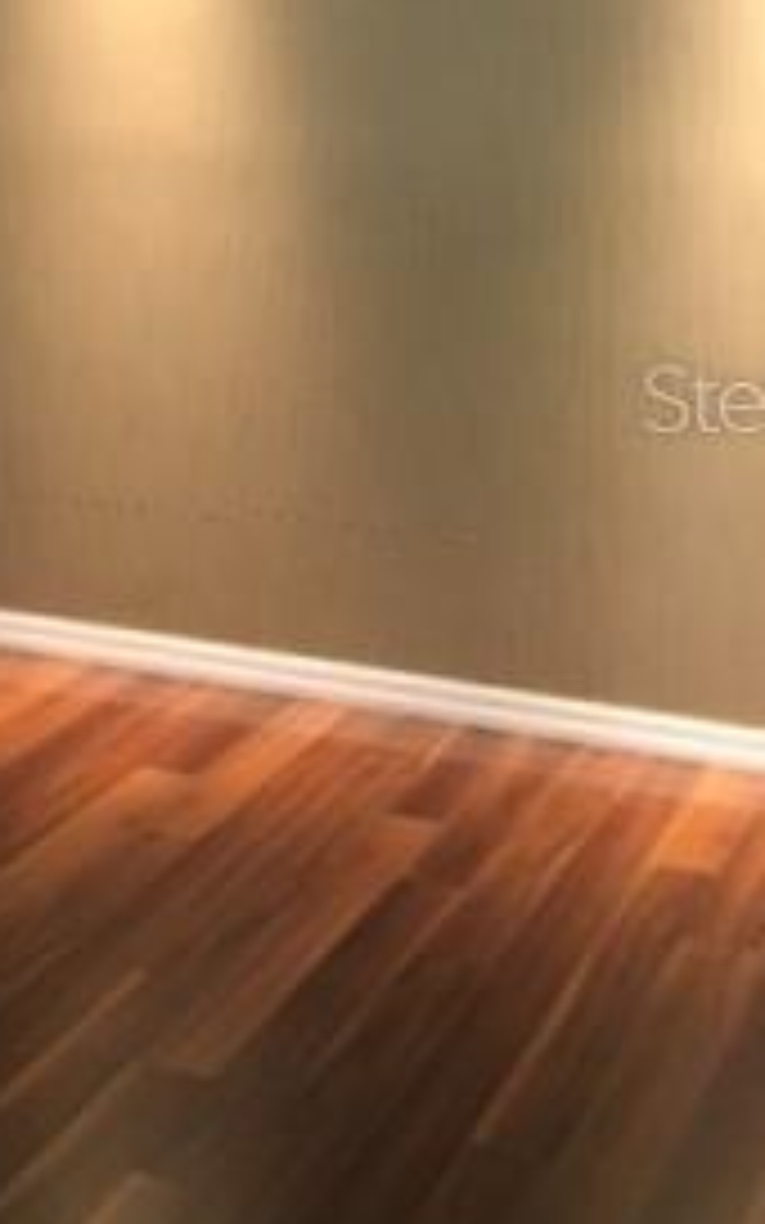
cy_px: 398
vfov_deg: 30.0
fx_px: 2268
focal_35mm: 68
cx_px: 52
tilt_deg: -7.6
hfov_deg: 18.8
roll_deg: +1.4
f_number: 2.2
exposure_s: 1/30
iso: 160
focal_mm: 4.15
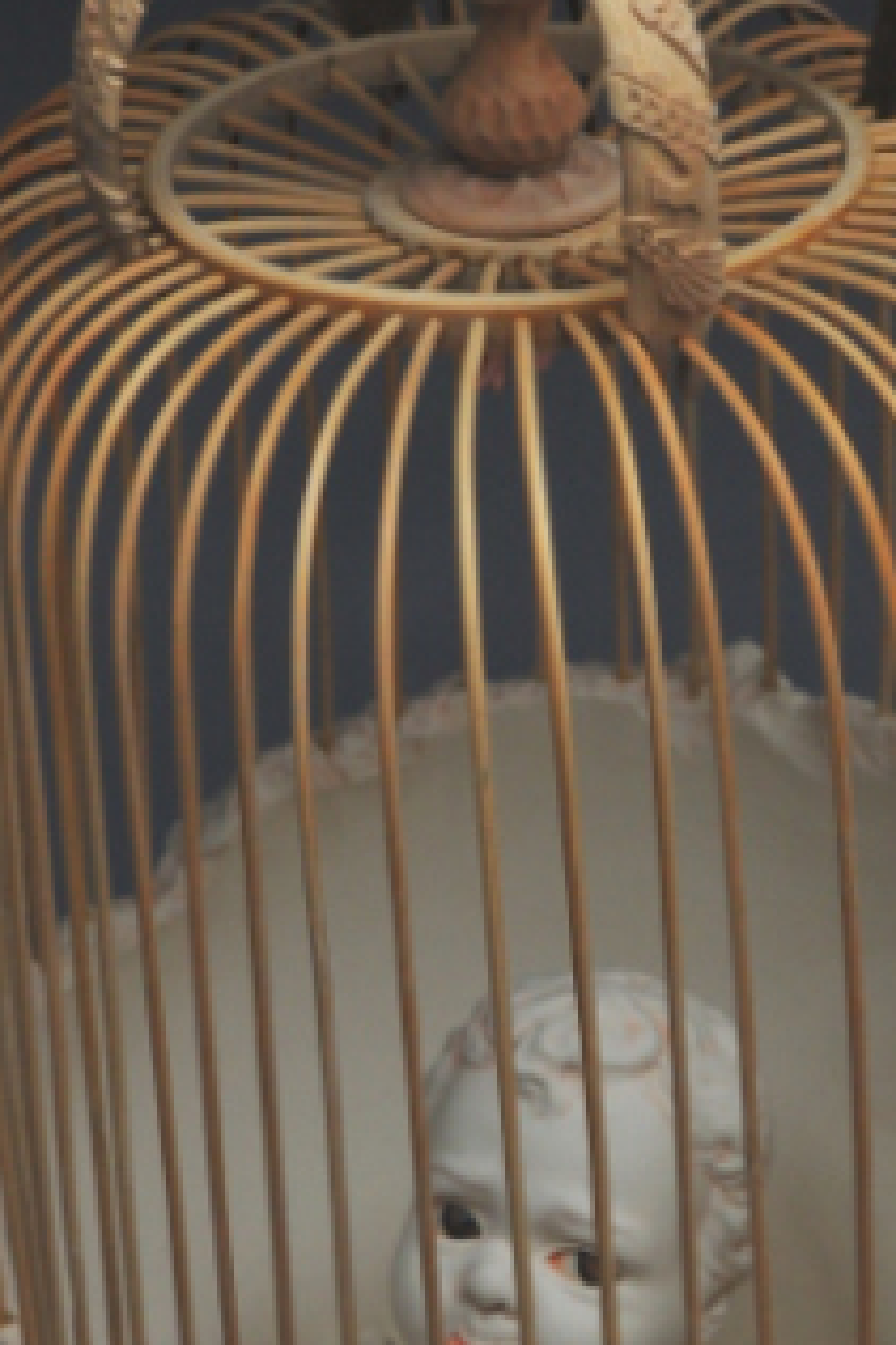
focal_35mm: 160
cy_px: 492
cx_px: 573
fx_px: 5961
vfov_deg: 12.9
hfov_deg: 8.6
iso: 250
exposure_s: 1/160
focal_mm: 35
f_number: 5.6
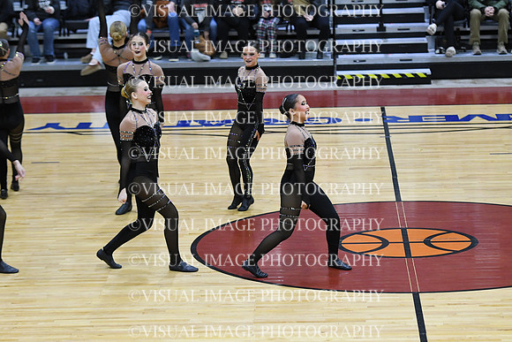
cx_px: 256
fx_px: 2134
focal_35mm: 150
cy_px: 171
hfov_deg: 13.7
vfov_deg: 9.2
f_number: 2.8
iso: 3200
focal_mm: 100
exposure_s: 1/400
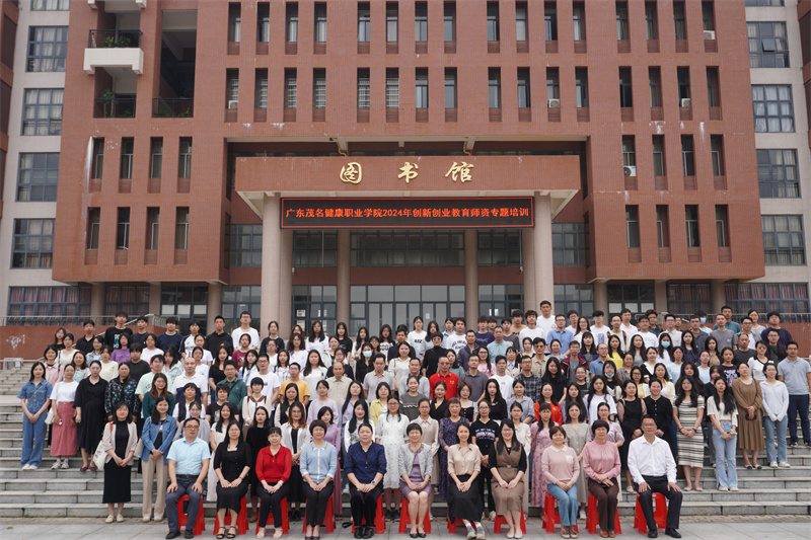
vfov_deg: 41.7
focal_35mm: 32
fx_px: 709
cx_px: 406
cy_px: 270
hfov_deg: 59.5
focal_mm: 21
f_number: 8
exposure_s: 1/125
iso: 200
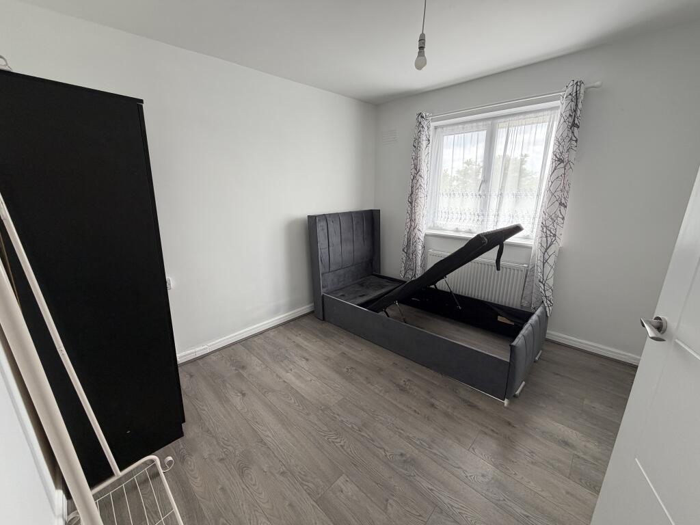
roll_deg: +0.2
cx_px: 350
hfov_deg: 102.1
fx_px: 283
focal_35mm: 14
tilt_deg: -15.1
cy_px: 262
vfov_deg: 85.7
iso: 100
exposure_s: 1/121
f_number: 2.2
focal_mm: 2.22
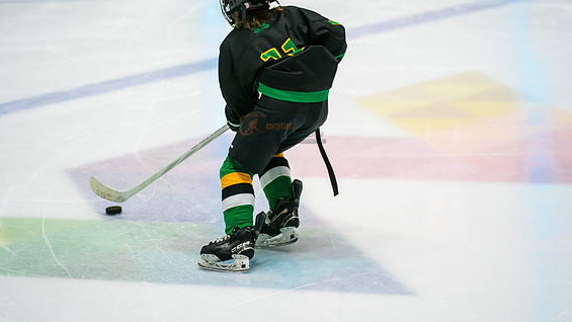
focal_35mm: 129
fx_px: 1957
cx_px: 283
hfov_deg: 16.6
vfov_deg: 9.4
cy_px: 128
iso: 3200
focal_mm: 120
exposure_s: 1/1600
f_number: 3.2
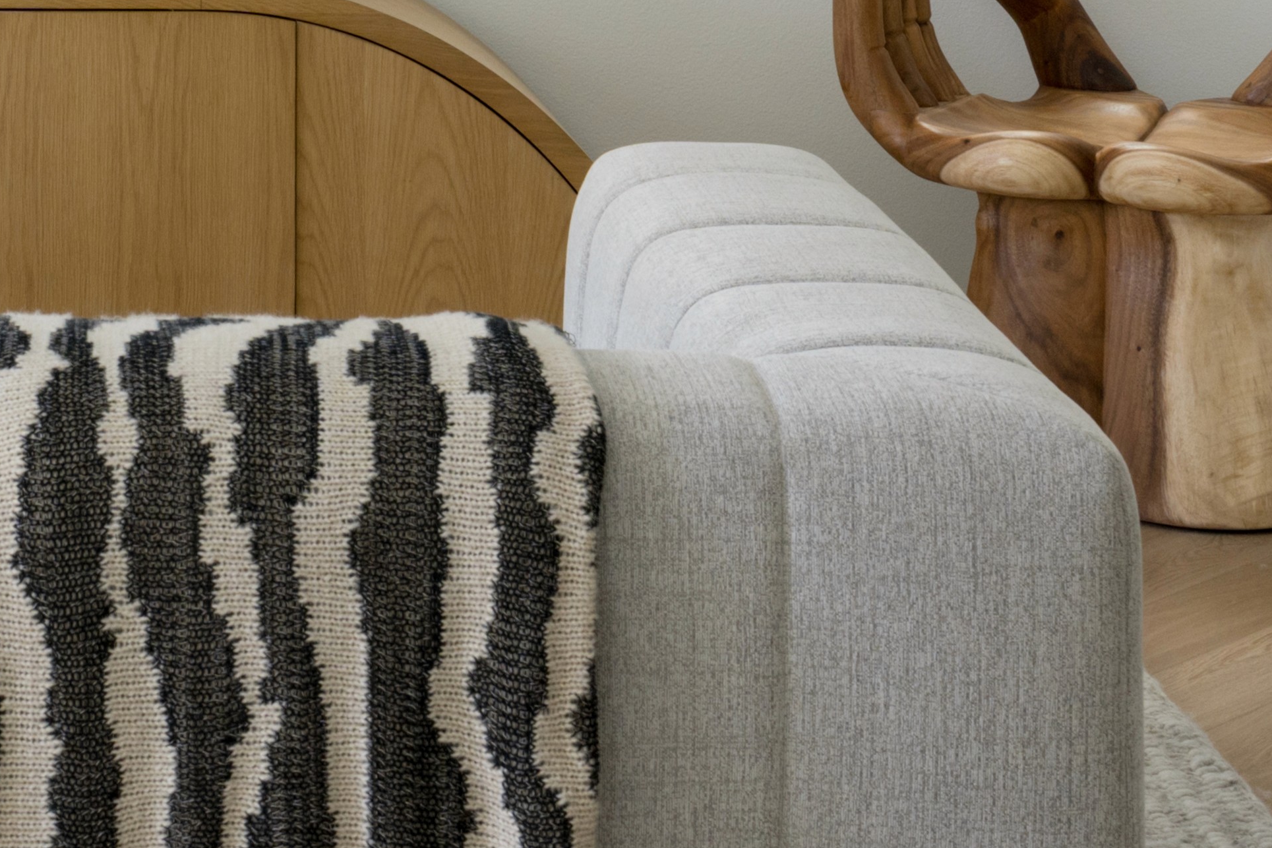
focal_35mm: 119
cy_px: -519
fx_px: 4204
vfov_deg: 11.0
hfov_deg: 16.9
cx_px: 37
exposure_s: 1/15
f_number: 11
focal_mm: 33
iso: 320
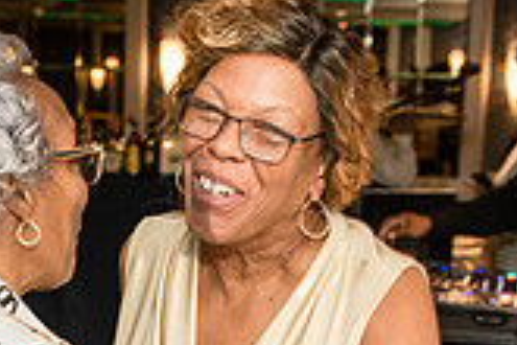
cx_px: 197
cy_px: 503
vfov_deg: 12.0
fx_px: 1565
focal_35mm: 109
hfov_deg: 18.7
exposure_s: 1/160
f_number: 3.5
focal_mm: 31
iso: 1600
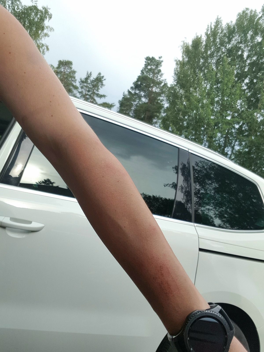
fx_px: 254
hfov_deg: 54.9
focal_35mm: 25
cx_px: 132
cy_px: 176
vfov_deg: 69.4
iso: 40
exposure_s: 1/816
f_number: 1.7
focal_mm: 2.95
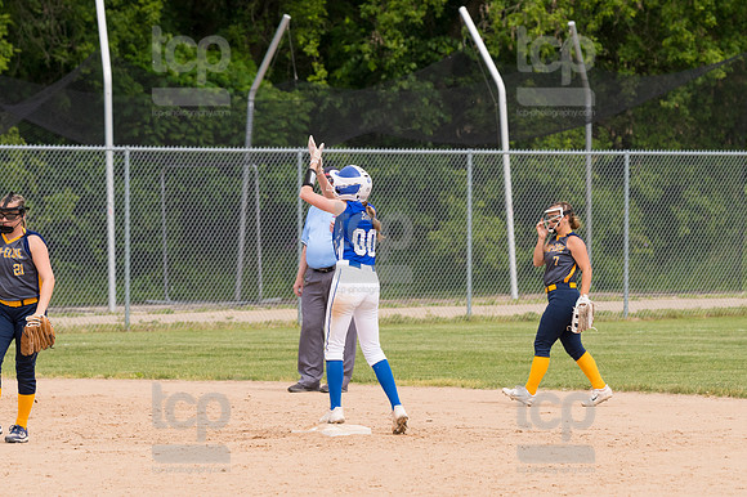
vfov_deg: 5.0
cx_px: 374
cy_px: 248
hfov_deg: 7.4
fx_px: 5744
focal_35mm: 277
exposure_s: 1/1600
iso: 320
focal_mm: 185
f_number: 5.6
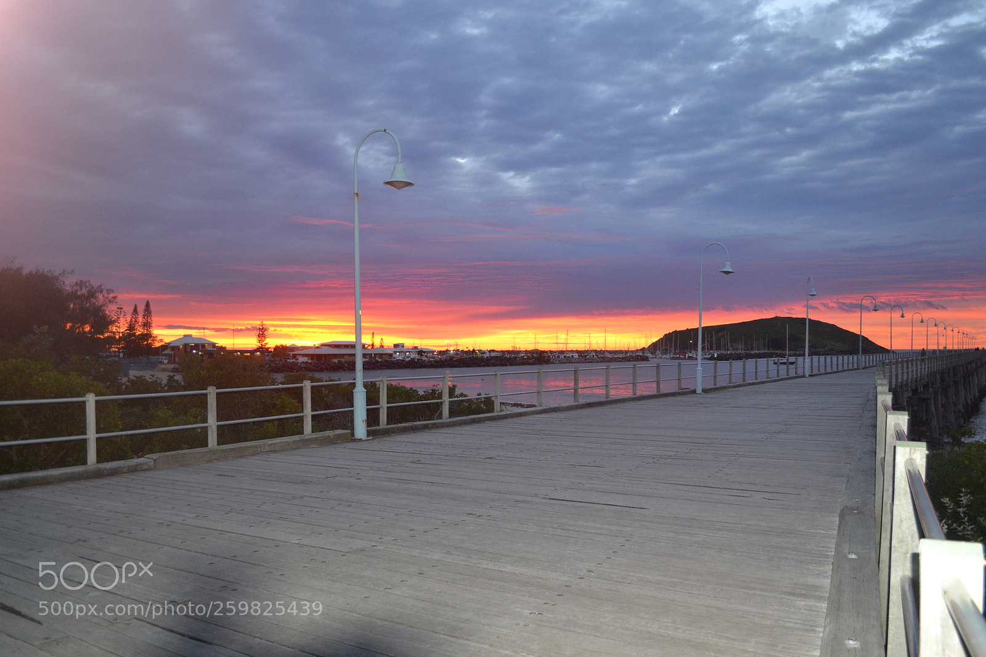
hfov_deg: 67.4
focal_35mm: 27
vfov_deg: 47.9
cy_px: 328
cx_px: 493
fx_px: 739
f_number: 3.5
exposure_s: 1/60
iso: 720
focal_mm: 18
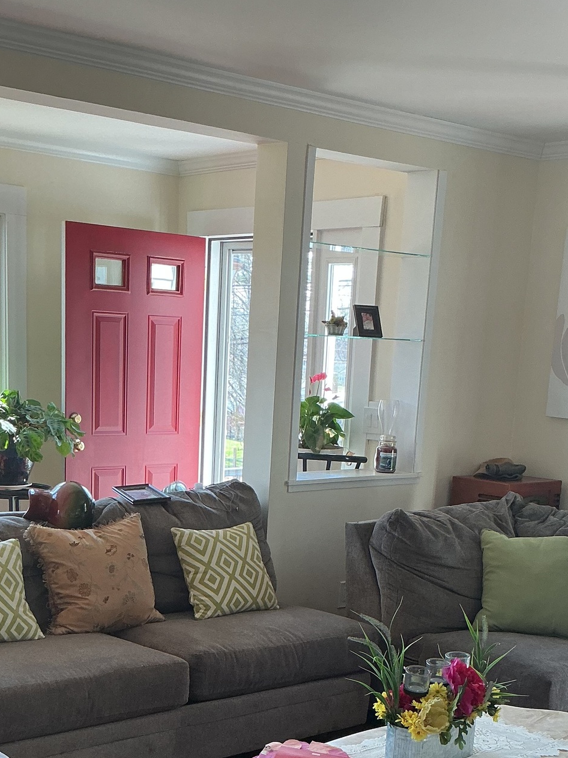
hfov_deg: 27.5
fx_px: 1159
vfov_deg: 35.1
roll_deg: -2.8
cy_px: 594
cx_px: 261
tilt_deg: -13.0
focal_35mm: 53
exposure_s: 1/120
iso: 64
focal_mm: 3
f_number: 1.8
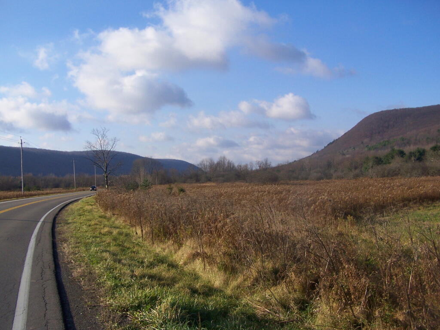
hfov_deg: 49.0
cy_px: 165
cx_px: 220
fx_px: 483
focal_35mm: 38
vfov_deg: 37.7
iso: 100
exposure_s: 1/1000
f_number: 4
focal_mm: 6.3
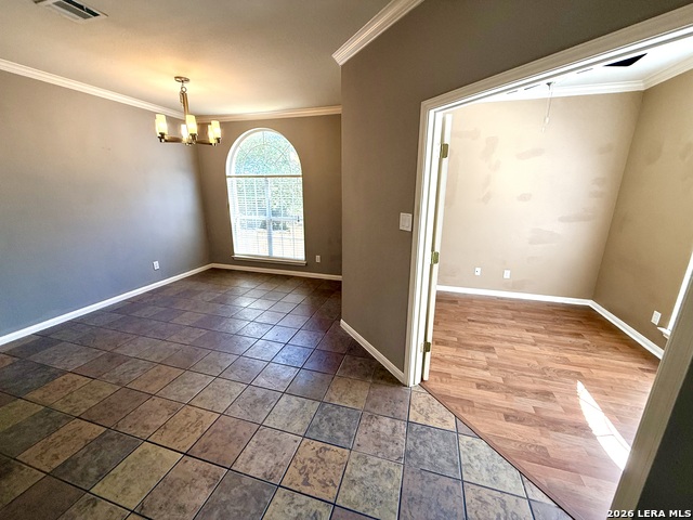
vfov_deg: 85.7
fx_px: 280
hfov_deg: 102.1
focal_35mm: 14
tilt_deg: -14.7
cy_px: 260
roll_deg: -0.5
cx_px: 346
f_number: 2.2
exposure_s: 1/120
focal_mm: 2.22
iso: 200
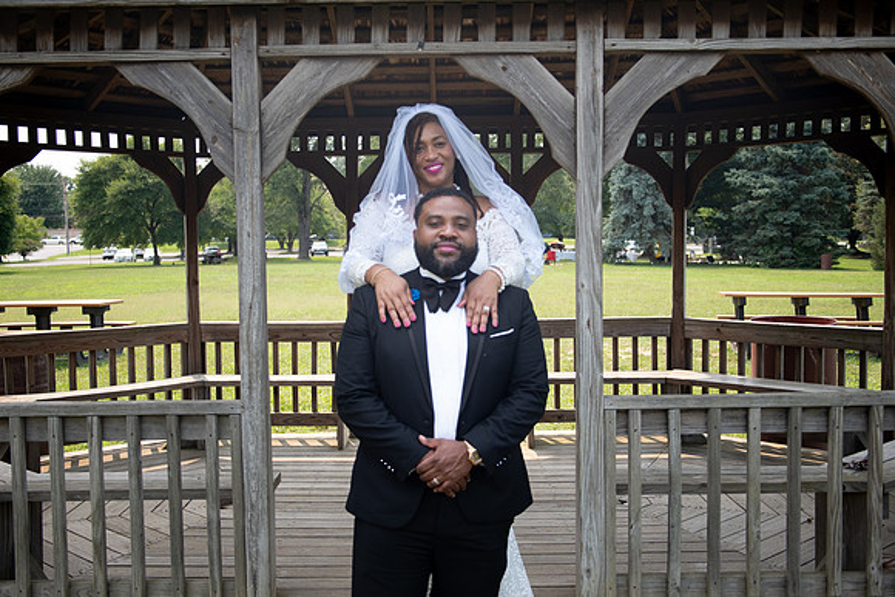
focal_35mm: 42
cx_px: 448
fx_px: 1044
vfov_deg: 31.9
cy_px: 298
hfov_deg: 46.4
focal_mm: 41
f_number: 4.2
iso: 800
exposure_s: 1/1600
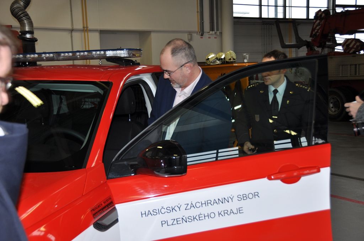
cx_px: 182
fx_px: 485
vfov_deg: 28.0
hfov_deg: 41.2
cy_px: 120
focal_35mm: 48
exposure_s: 1/60
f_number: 4.2
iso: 200
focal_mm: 32
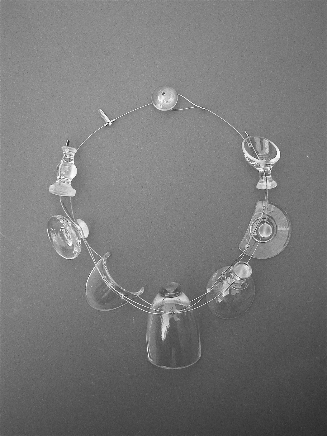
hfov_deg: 19.4
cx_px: 164
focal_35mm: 76
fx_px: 957
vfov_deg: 25.7
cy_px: 218
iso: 100
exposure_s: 1/67.3
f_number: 3.4
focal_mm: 15.7
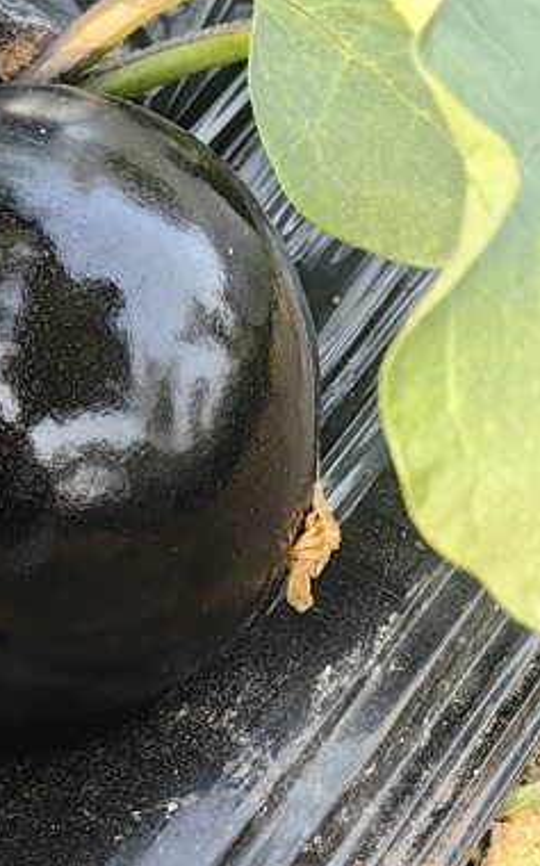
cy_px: 667
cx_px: 159
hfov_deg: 10.0
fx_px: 3089
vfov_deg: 15.9
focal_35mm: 131
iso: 160
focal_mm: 5.75
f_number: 2
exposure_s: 1/336
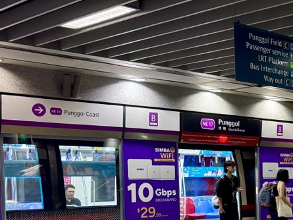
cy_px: 198
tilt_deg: -2.2
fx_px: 584
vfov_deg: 20.9
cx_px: 390
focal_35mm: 69
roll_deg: +0.7
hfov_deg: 24.3
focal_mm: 6.76
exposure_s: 1/50
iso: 320
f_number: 1.78
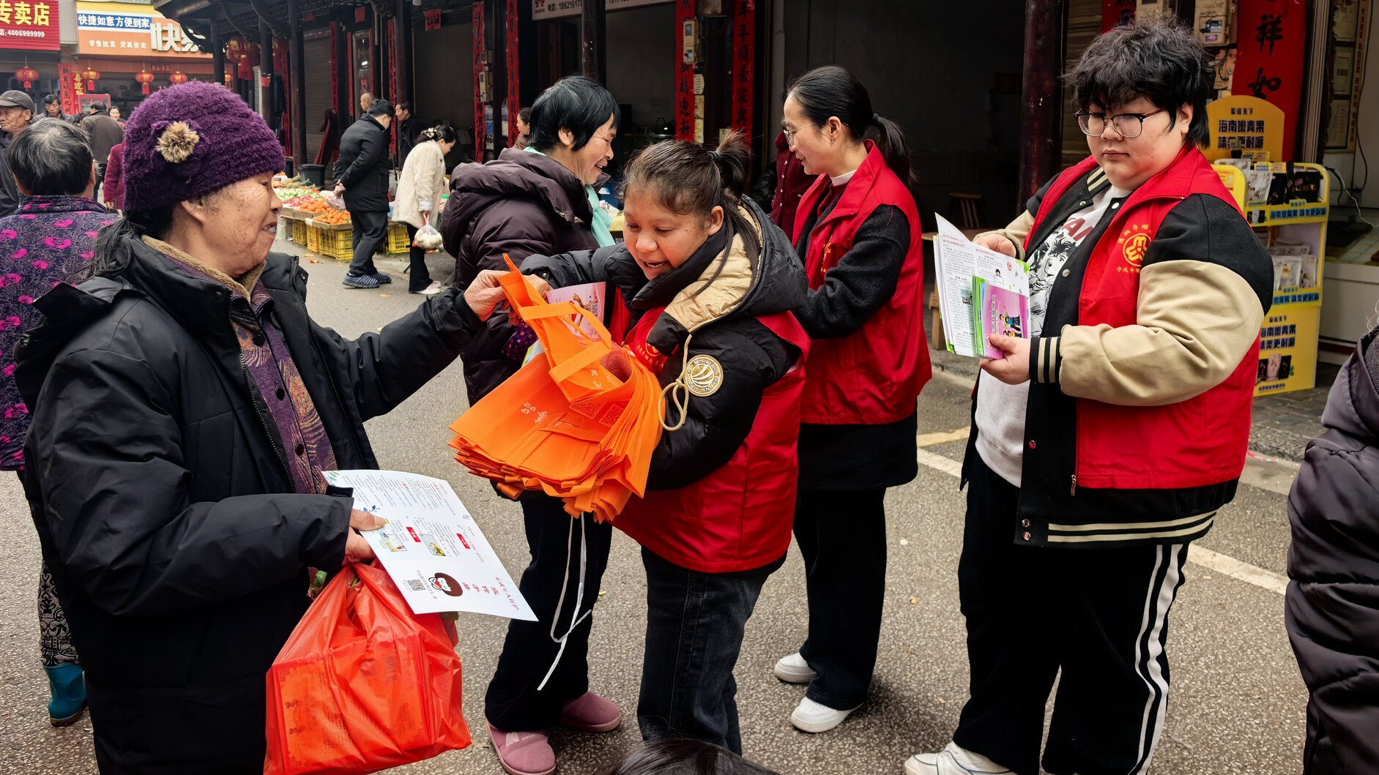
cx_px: 691
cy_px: 250
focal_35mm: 30
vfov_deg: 38.4
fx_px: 1097
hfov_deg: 64.3
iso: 50
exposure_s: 1/166
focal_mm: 6.98
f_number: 2
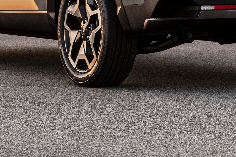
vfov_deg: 3.4
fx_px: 2602
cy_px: -130
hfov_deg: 5.2
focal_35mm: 397
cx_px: 144
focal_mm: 100
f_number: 5
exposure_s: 1/15
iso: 64
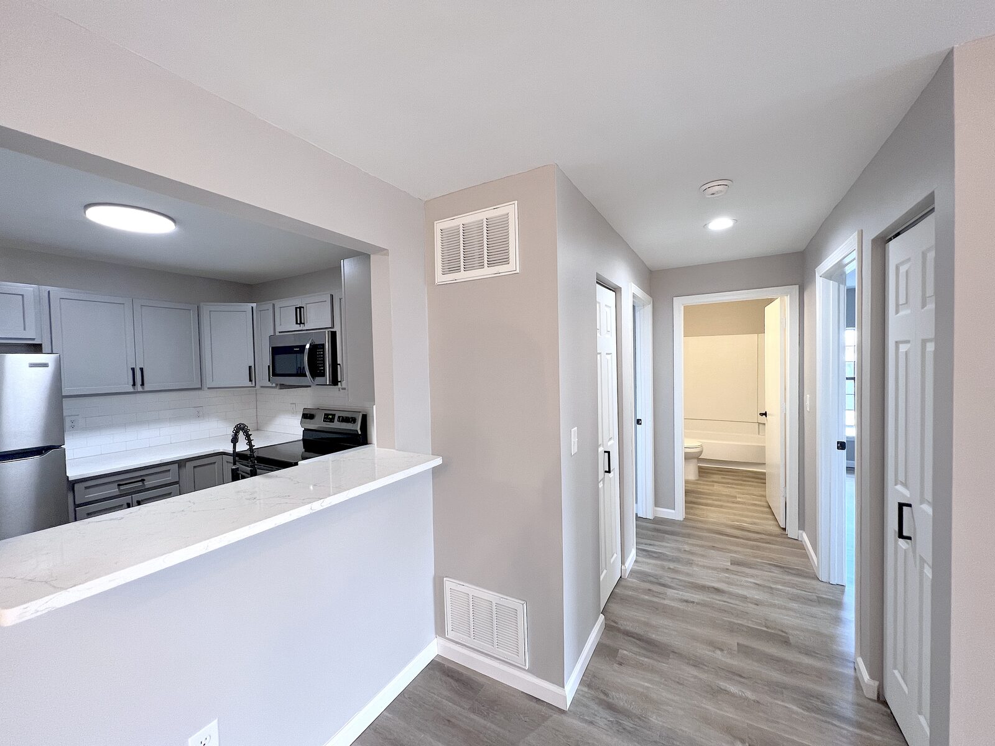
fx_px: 374
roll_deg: +1.0
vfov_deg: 89.9
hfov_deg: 106.2
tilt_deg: -1.9
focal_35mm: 13
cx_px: 498
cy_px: 373
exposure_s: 1/60
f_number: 1.8
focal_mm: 1.57
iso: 125
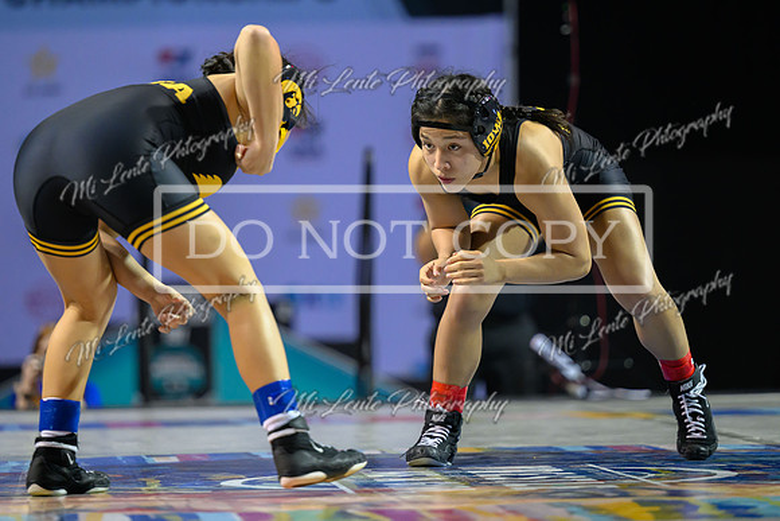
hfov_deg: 11.3
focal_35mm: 182
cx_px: 384
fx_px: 3935
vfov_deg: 7.6
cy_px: 223
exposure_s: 1/800
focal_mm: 150
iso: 3200
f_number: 2.8
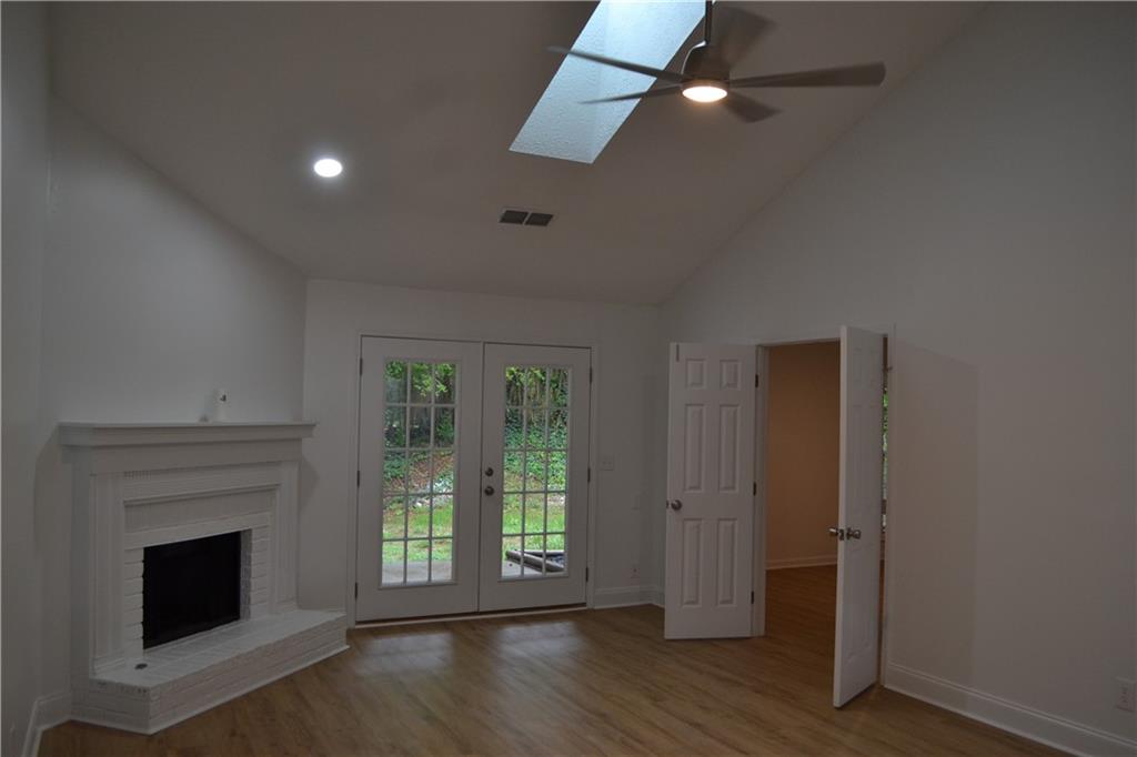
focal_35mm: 27
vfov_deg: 47.9
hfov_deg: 67.4
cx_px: 568
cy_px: 378
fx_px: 852
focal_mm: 18
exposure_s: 1/80
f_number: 4.5
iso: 400
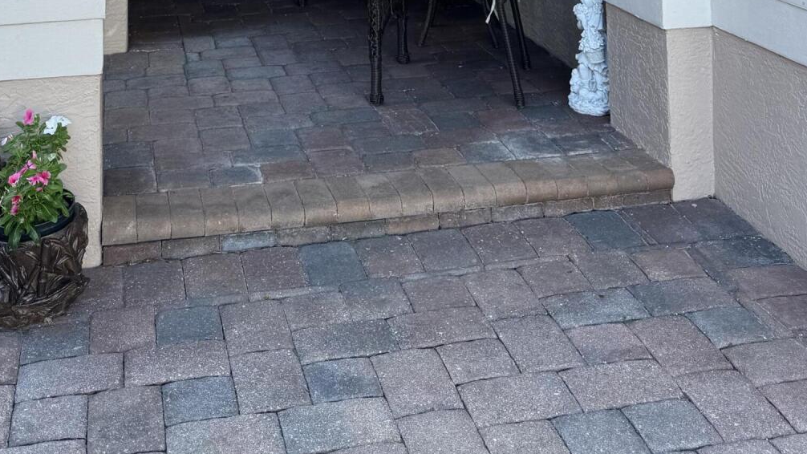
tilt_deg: +3.8
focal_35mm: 52
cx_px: 336
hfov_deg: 39.7
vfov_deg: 18.7
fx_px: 1113
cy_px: -324
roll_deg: -0.3
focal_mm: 6.76
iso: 80
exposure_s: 1/372
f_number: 1.78
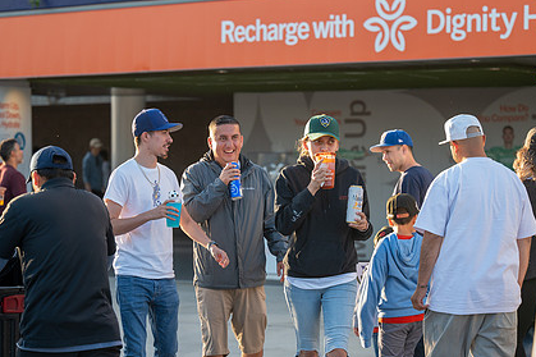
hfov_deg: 17.8
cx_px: 257
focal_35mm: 115
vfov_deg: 11.9
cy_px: 221
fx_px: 1711
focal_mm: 83
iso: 560
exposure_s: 1/800
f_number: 2.8
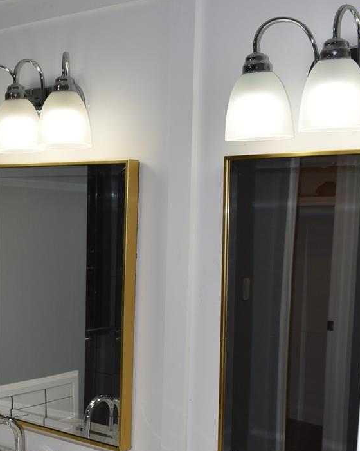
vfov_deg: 27.4
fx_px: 906
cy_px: 358
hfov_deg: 22.0
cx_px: 39
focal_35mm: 68
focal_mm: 22
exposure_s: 1/125
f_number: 5.6
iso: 125
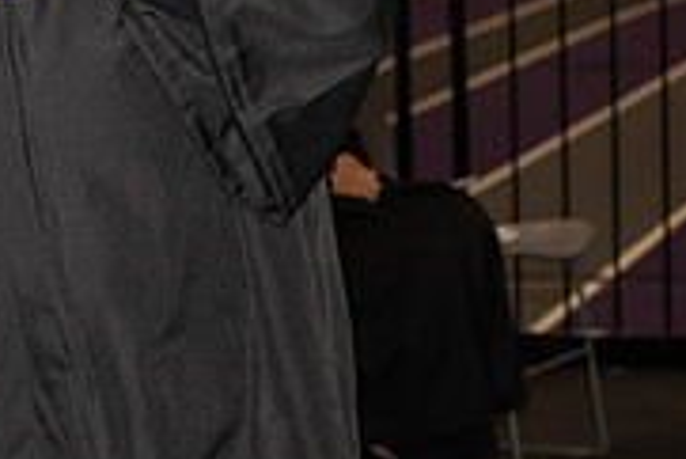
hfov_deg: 9.0
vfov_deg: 6.1
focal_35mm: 224
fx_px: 4272
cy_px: -101
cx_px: -231
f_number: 5.6
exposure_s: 1/200
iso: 1000
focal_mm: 70
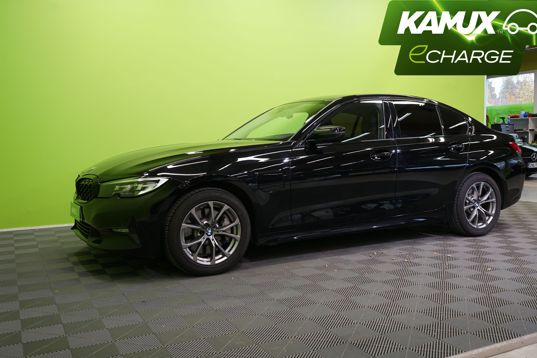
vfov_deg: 38.9
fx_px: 507
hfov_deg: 55.7
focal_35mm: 34
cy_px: 175
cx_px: 293
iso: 640
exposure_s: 1/30
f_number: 5.6
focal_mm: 31
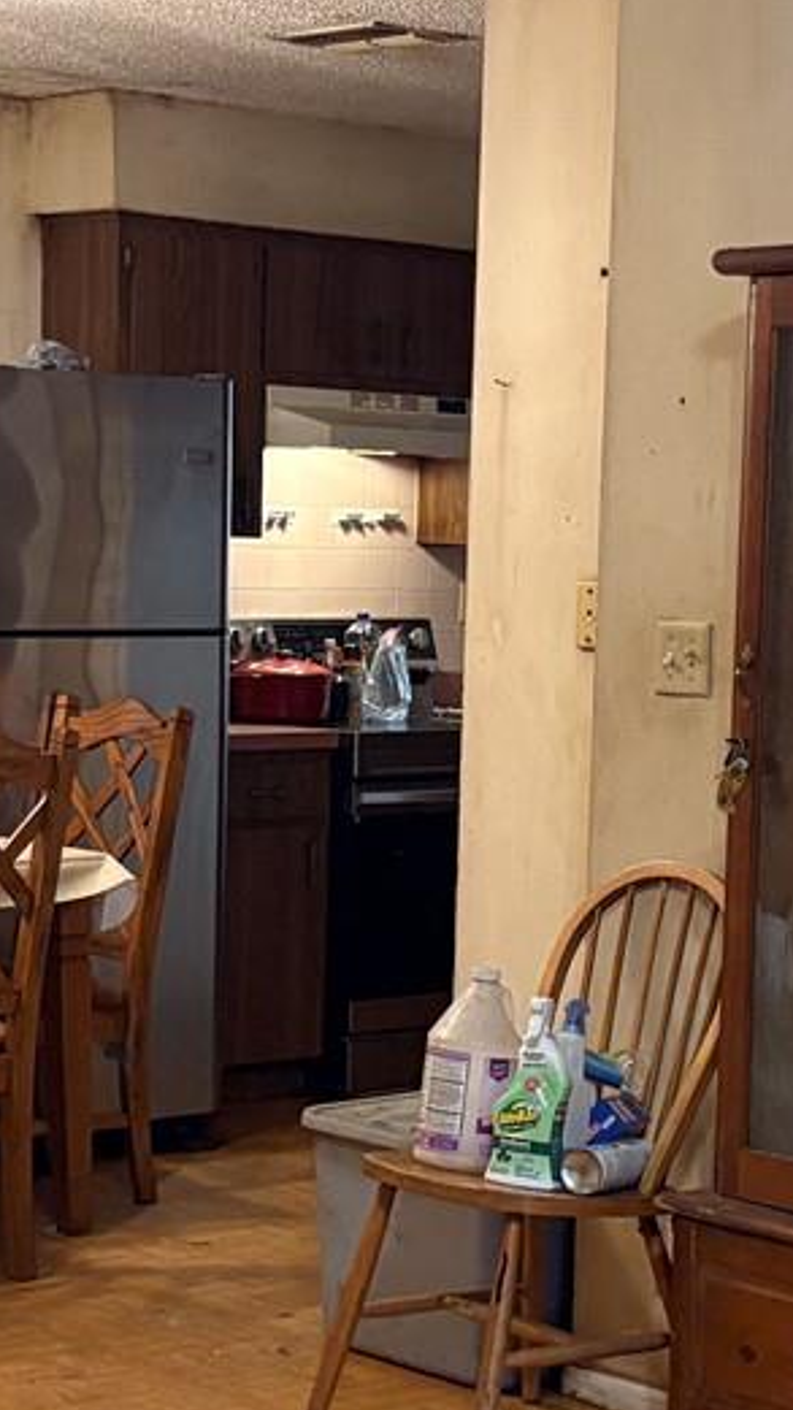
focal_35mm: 87
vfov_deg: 24.4
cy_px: 825
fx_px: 3253
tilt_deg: -5.1
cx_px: 447
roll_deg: -1.6
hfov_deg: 13.9
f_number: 1.6
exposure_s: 1/40
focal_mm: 5.96
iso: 400
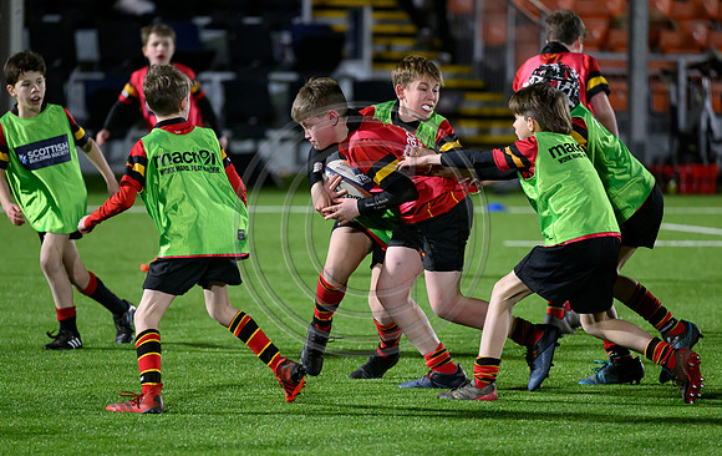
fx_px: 4884
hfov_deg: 8.5
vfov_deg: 5.3
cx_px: 407
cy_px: 283
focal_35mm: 248
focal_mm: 200
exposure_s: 1/1600
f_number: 3.2
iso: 6400
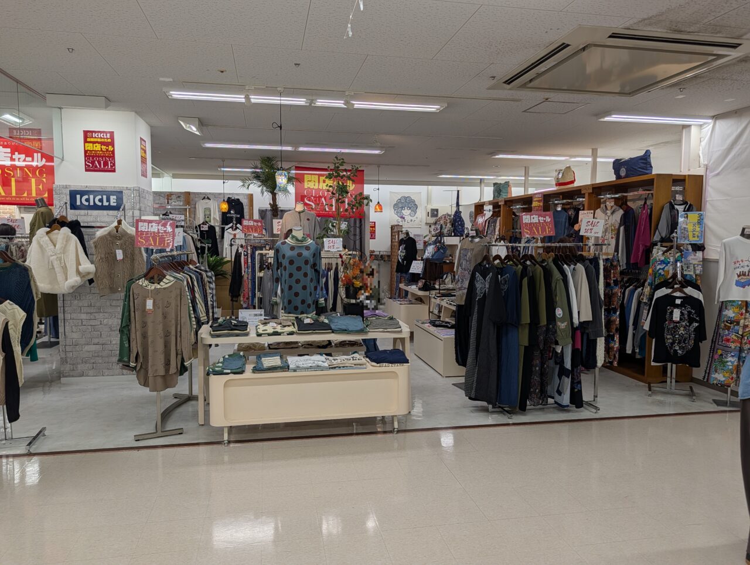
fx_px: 521
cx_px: 375
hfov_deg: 71.5
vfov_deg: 56.9
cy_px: 282
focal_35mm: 24
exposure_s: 1/773
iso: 18
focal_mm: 6.9
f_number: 1.68
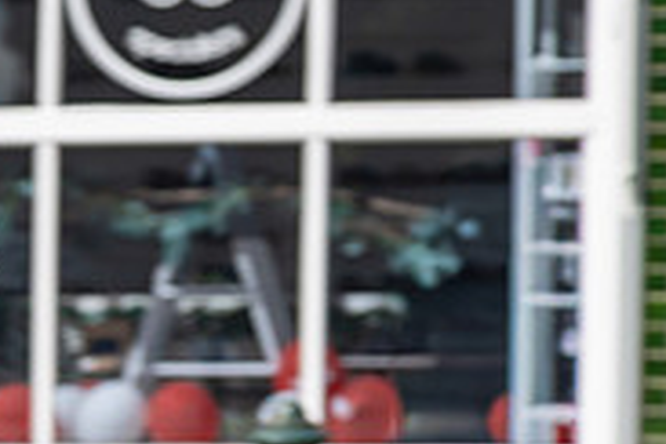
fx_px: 6474
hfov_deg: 5.8
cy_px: 511
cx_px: -371
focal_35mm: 350
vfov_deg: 3.9
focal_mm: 70
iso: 160
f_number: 5
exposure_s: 1/1000
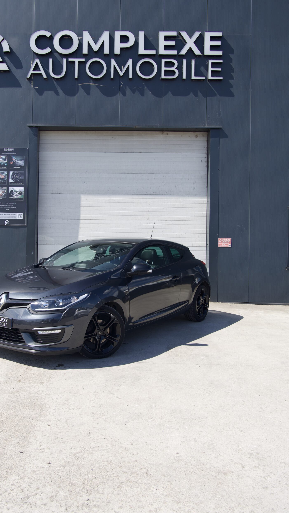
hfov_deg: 41.9
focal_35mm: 28
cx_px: 113
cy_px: 257
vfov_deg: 68.8
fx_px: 375
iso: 100
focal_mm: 17
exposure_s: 1/400
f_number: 5
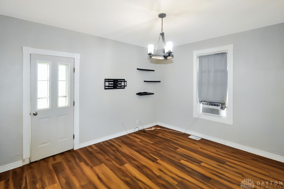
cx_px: 141
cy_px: 90
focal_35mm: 16
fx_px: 126
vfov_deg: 73.5
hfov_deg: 96.8
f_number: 4
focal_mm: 10
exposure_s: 1/60
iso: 640
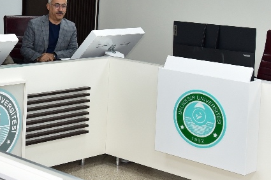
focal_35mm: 85
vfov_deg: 15.9
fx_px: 640
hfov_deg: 22.5
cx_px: -29
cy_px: 16
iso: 1100
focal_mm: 32
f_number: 5
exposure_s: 1/200
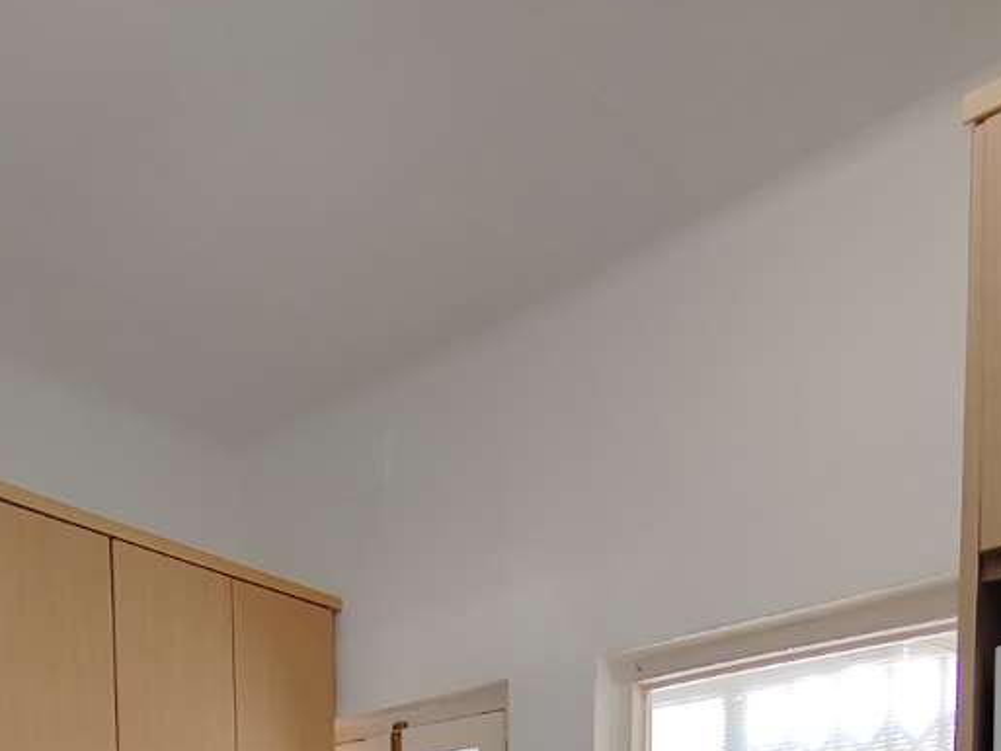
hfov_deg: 48.8
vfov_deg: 28.0
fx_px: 1099
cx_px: 416
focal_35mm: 38
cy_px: 1074
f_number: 2.2
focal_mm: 2.16
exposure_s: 1/50
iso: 320
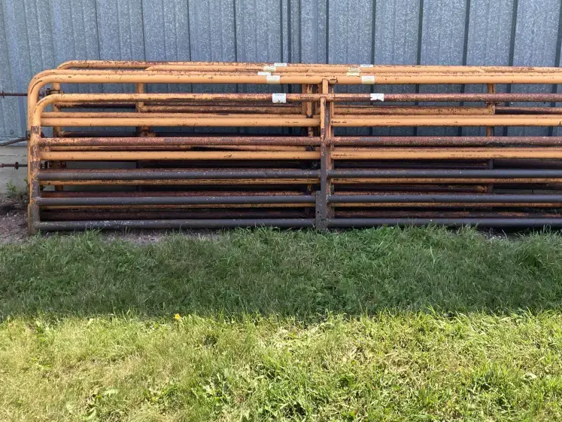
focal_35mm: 36
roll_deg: -0.5
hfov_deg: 50.9
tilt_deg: -13.0
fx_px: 584
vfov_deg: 39.5
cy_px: 170
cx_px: 346
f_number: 1.8
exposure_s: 1/320
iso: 20
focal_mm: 3.99
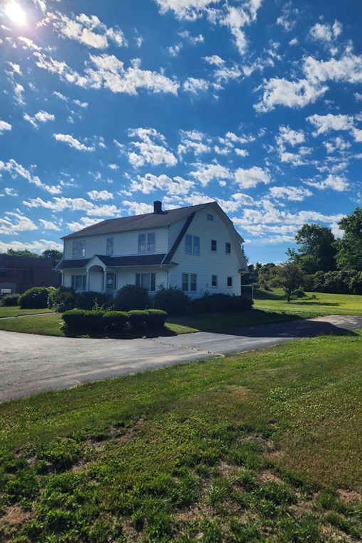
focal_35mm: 24
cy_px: 272
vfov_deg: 73.7
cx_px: 194
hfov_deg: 53.1
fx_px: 362
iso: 12
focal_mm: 6.4
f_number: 1.8
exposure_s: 1/2544
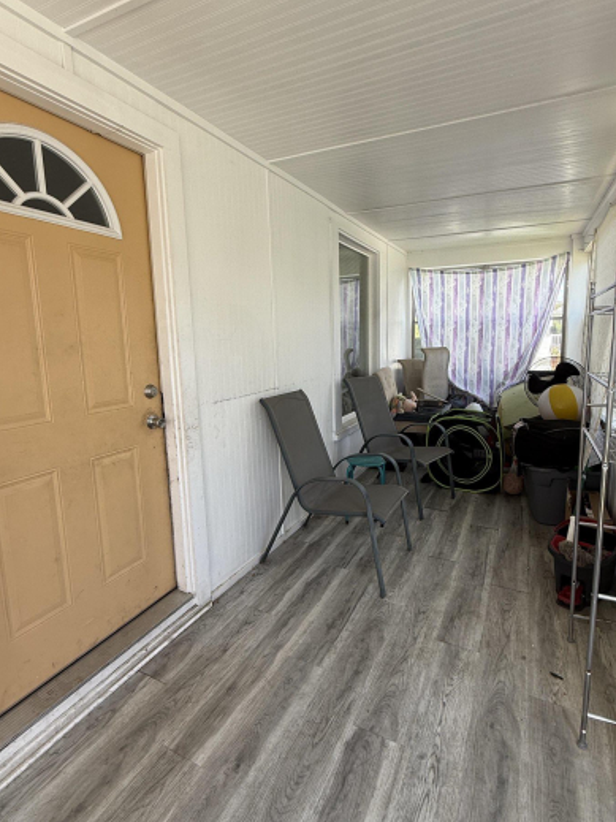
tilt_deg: -7.8
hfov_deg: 71.6
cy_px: 400
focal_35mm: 18
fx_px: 427
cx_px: 314
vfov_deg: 87.7
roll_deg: +1.2
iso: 50
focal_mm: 2.22
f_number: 2.2
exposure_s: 1/148
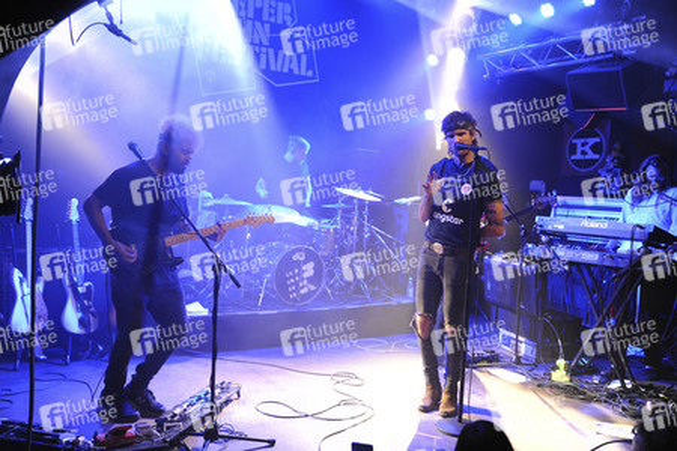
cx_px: 338
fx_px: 602
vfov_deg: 41.1
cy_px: 226
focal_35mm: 32
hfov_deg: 58.7
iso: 1600
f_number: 2.8
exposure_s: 1/160
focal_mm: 32
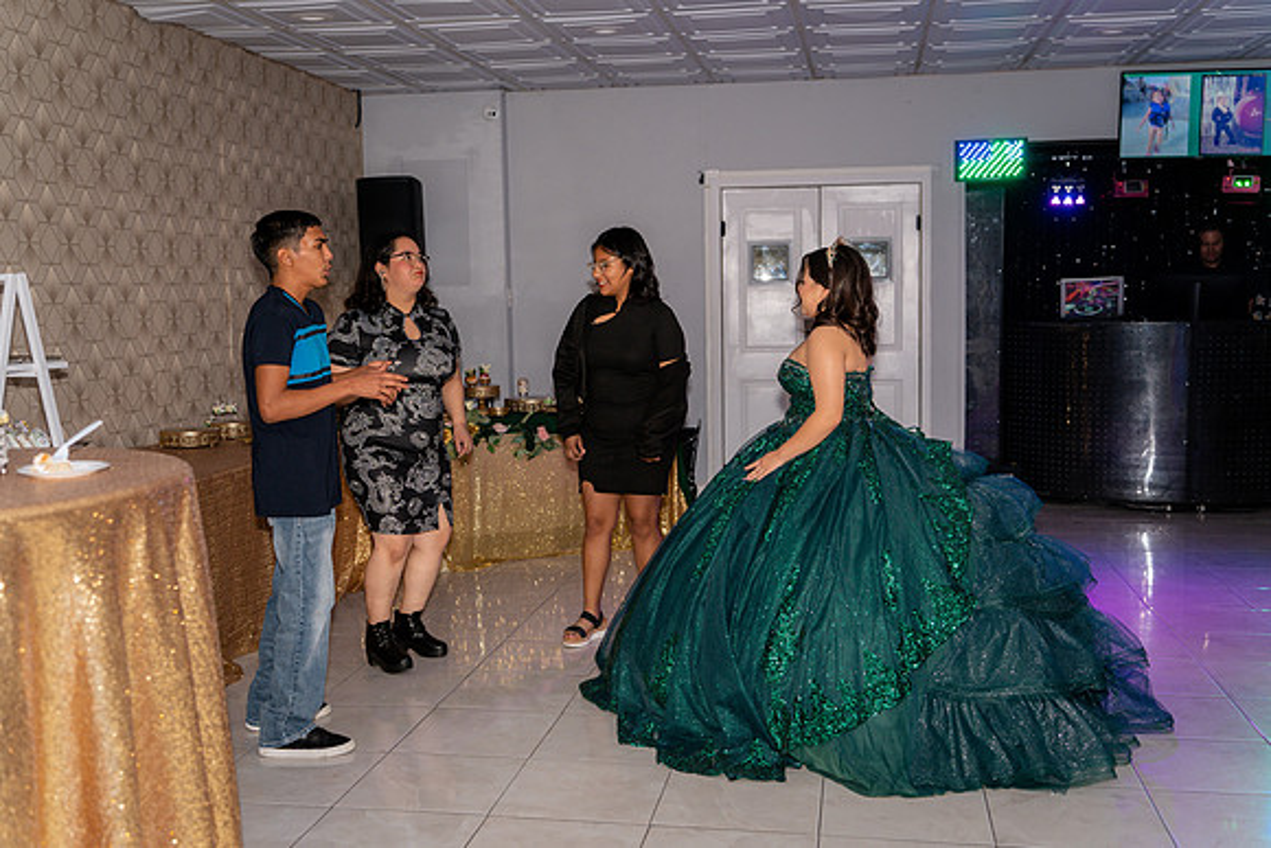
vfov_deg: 36.0
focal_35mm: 37
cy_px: 424
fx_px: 1307
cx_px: 636
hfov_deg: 51.9
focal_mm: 37
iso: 250
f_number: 2.8
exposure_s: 1/250
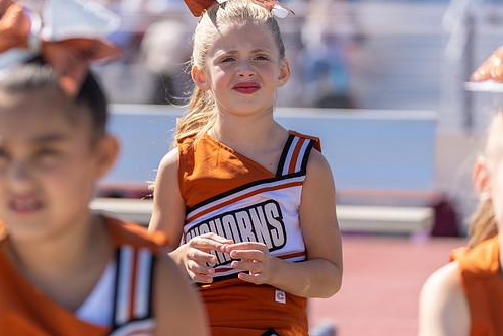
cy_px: 141
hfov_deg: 14.9
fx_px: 1929
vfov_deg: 9.9
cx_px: 232
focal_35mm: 138
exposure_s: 1/1250
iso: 100
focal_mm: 118
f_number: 2.8
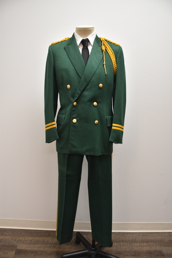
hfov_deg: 47.9
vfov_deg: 67.4
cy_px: 129
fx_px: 193
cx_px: 86
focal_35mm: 27
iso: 1000
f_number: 4.5
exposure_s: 1/100
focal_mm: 18
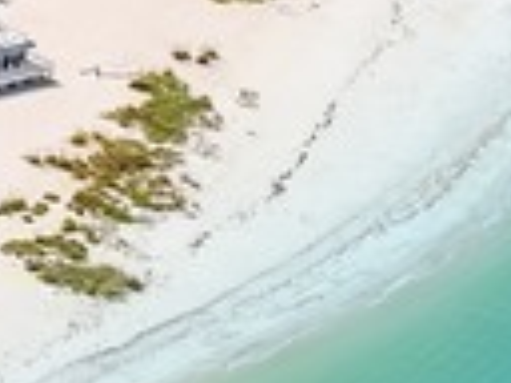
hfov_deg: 9.6
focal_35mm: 192
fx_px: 2834
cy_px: 50
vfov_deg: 7.7
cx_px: -539
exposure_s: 1/80
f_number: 2.8
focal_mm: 12.29
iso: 100
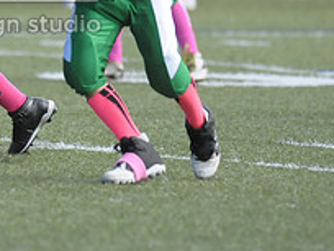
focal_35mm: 1107
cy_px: -35
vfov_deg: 1.3
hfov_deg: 1.8
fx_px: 10681
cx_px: -75
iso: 1600
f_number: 4
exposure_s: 1/4000
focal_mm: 270
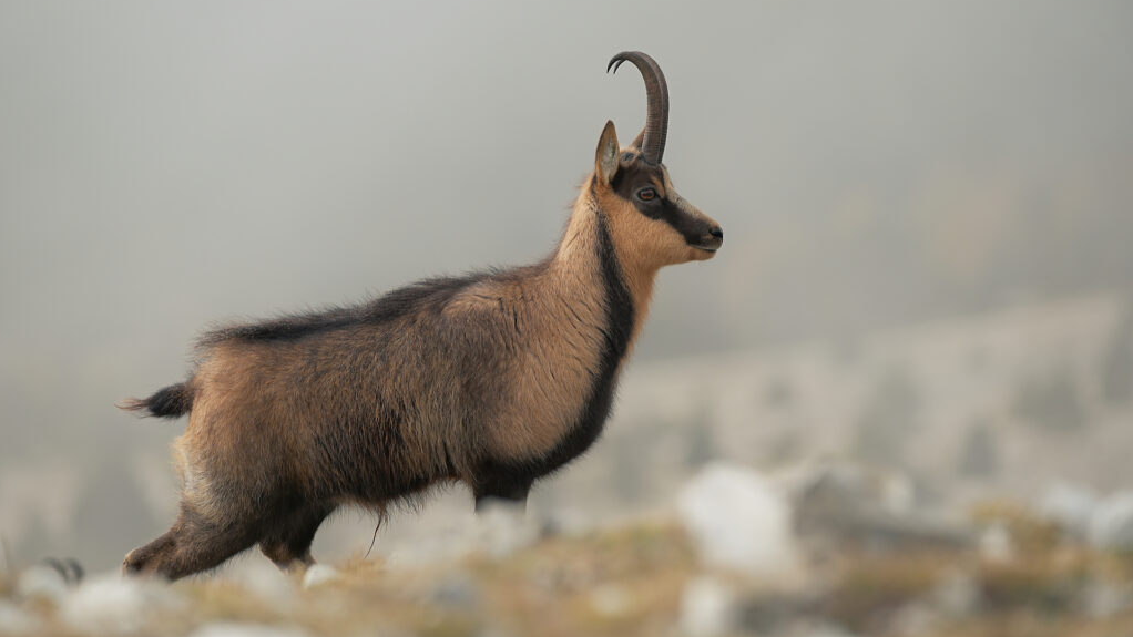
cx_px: 566
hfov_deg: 6.0
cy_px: 317
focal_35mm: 357
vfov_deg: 3.4
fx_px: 10726
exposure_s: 1/1600
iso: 400
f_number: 6.3
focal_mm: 340
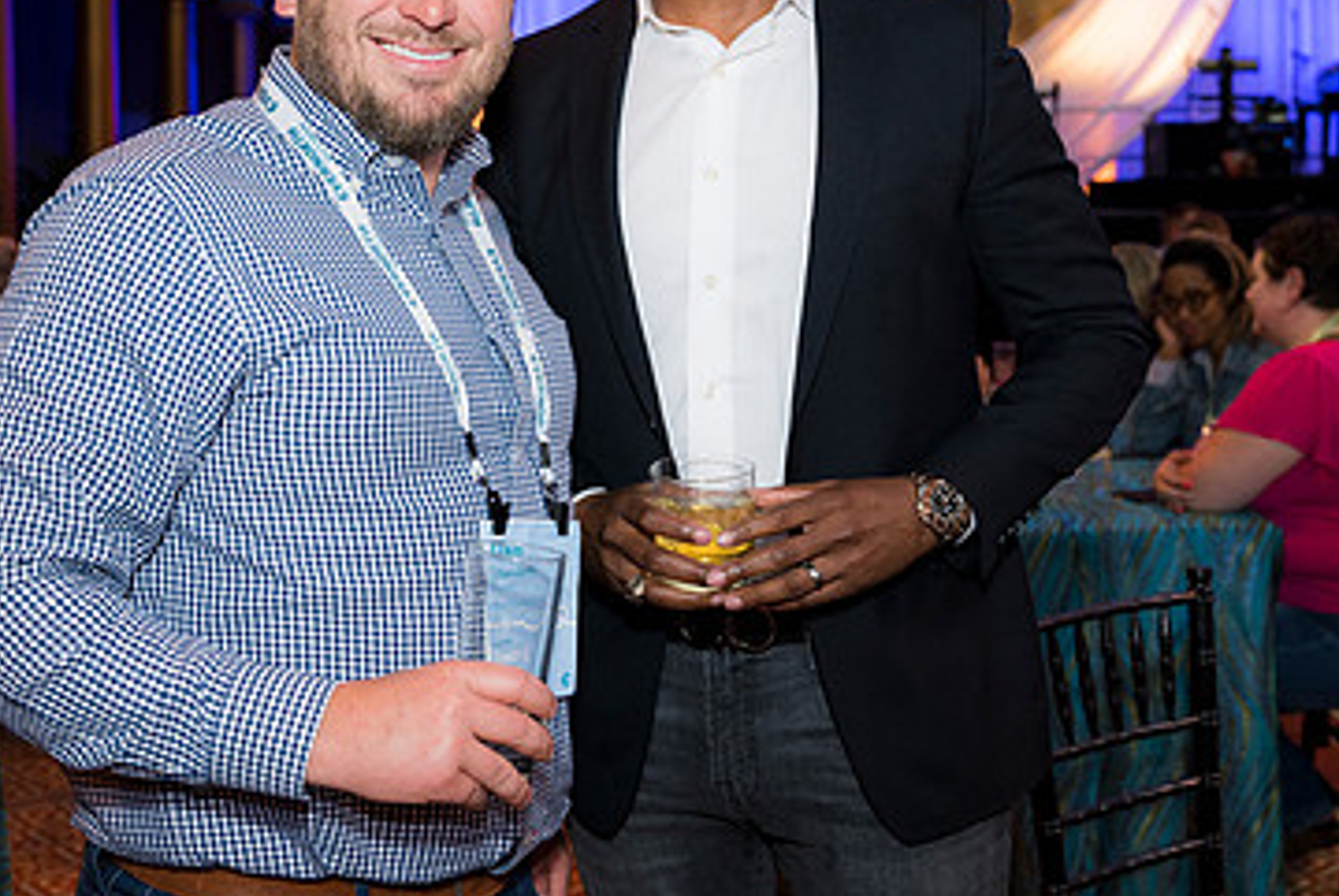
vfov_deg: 26.4
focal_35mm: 51
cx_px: 643
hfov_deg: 38.8
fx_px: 1899
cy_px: 281
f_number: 4
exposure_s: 1/100
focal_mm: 31
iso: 800
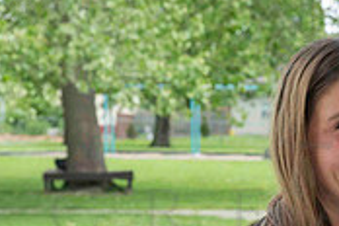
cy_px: 291
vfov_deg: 8.3
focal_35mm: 164
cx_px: 415
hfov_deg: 12.2
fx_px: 1544
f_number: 6.3
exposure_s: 1/500
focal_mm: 45
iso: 400
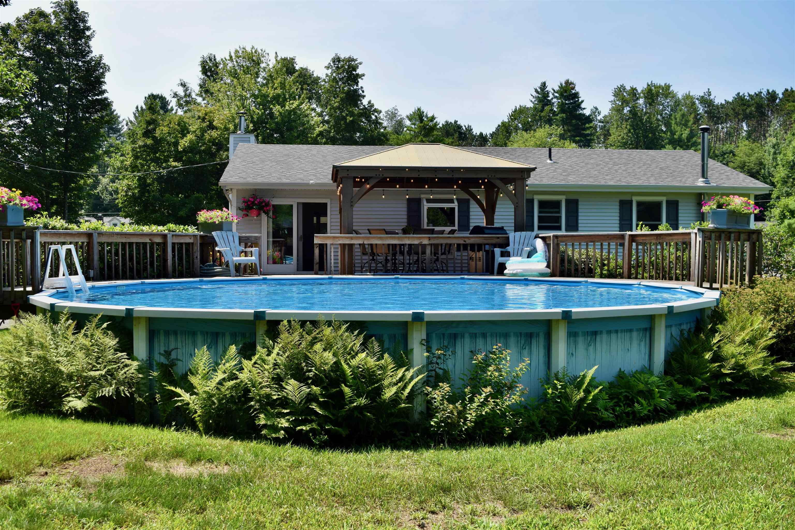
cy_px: 265
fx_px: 795
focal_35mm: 36
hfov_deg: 53.1
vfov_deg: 36.9
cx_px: 398
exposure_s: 1/640
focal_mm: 24
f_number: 7.1
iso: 200
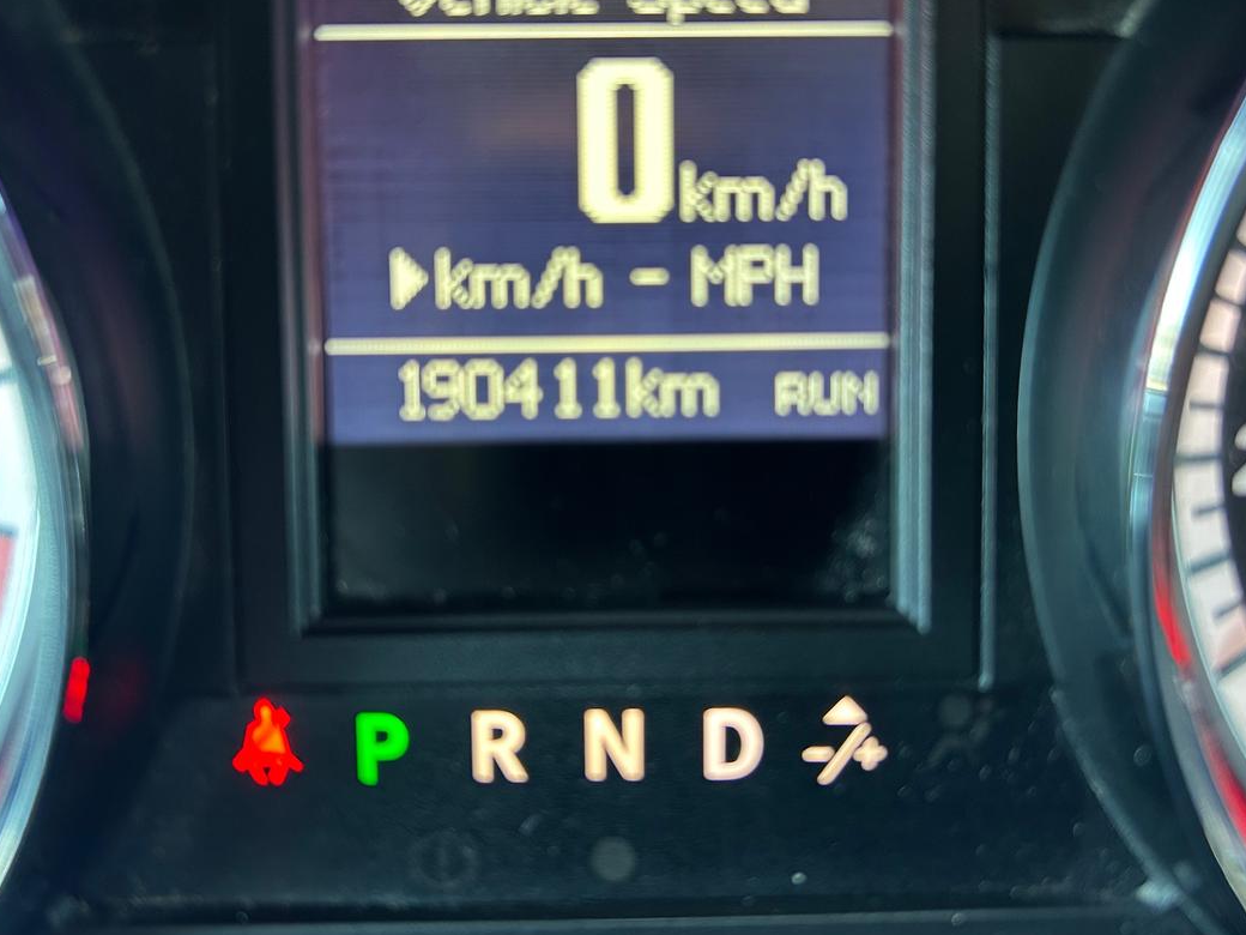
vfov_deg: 44.0
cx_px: 635
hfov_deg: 56.8
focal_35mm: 32
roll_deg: +1.7
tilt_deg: -28.4
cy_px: 396
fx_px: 1152
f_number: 1.5
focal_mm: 5.7
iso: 100
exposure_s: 1/42
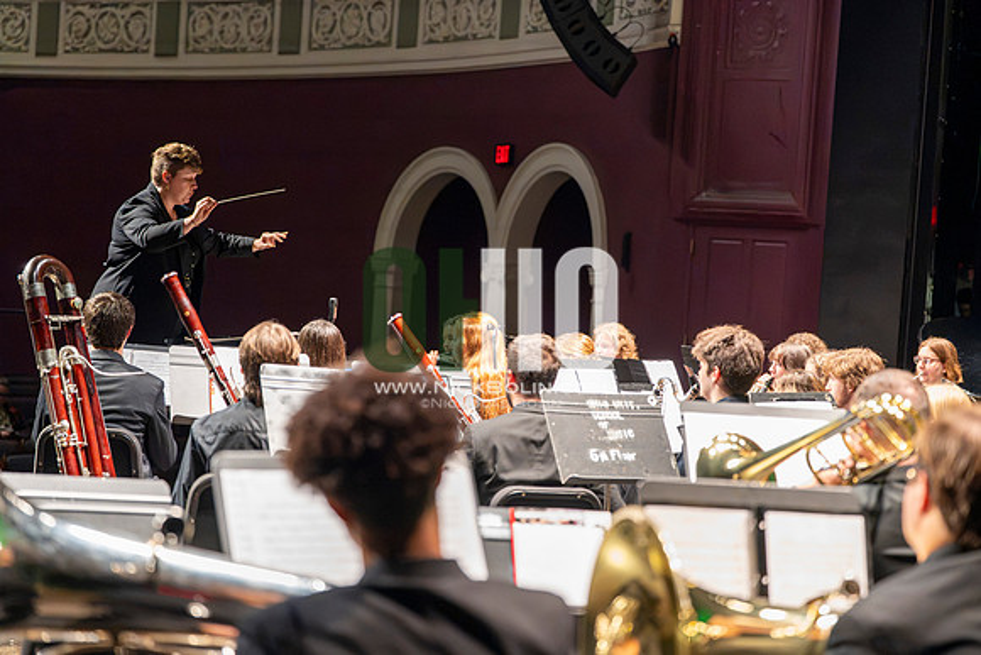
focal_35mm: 82
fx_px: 2235
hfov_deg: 24.8
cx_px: 490
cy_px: 328
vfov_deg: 16.7
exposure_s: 1/640
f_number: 2.8
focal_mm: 82
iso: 12800
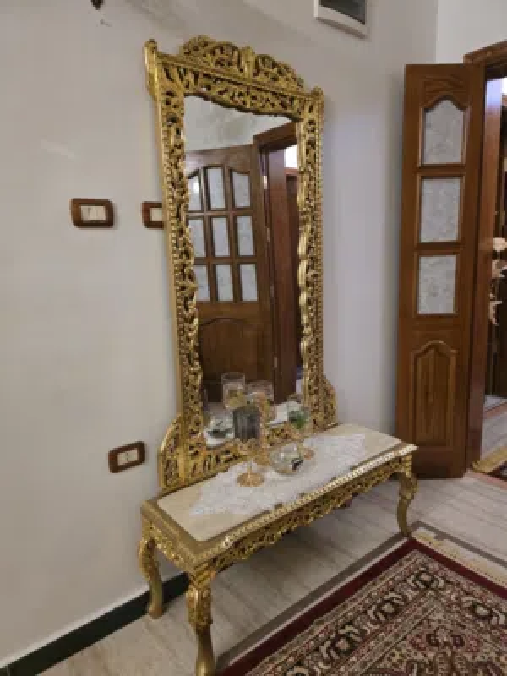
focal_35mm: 23
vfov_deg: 73.9
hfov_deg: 58.9
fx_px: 449
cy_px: 338
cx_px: 254
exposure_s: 1/32.6
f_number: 1.7
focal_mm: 6.3
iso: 500
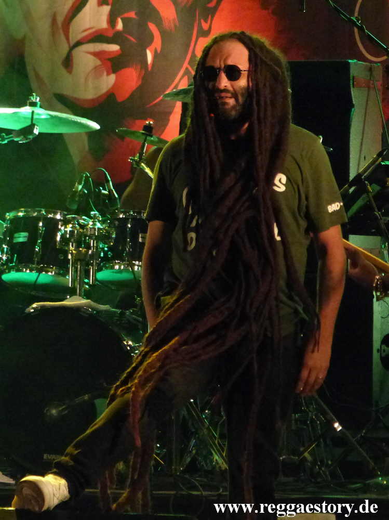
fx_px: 5069
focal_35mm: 338
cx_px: 194
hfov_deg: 4.4
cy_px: 260
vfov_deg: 5.9
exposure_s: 1/125
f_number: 2.8
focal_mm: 60.8
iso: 1600
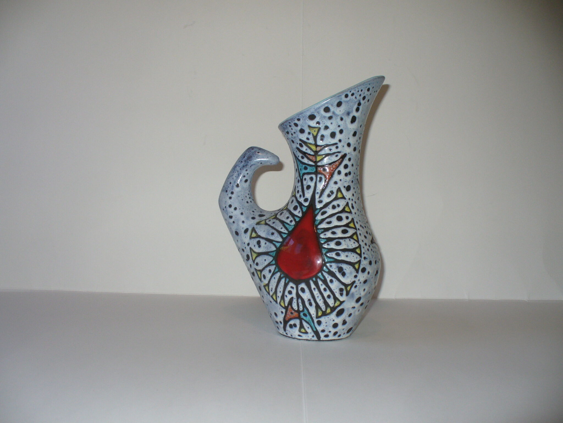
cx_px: 282
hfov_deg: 50.1
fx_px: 602
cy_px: 212
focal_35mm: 37
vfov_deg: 38.7
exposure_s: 1/30
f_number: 2.8
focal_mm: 6.1
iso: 100
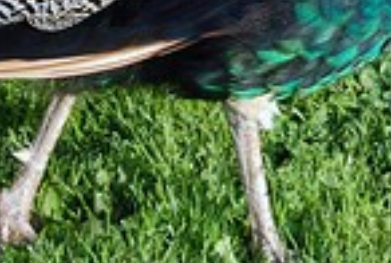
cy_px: -187
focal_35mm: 338
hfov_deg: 6.1
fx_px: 3679
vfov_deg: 4.1
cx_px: 295
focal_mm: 55
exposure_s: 1/200
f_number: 7.1
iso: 200
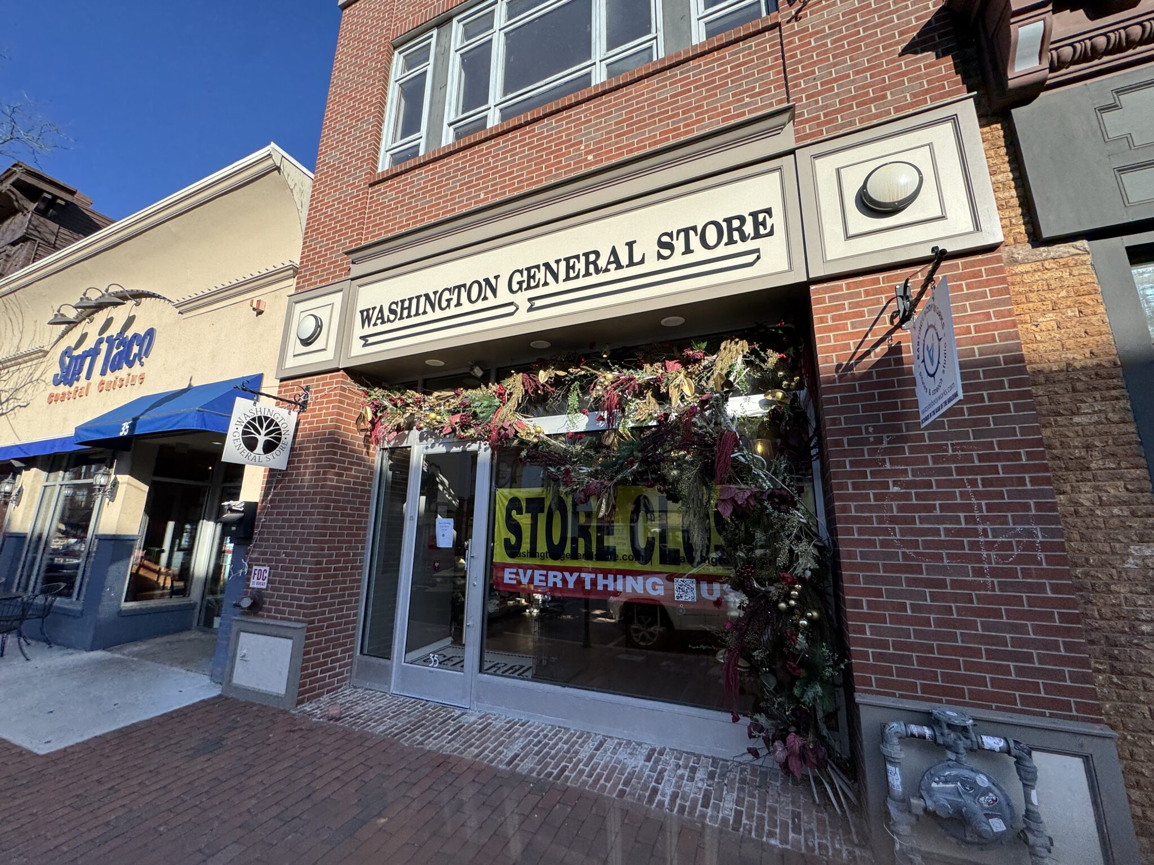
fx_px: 467
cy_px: 432
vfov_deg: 85.7
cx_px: 577
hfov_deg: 102.1
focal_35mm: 14
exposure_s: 1/889
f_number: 2.2
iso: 40
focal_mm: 2.22
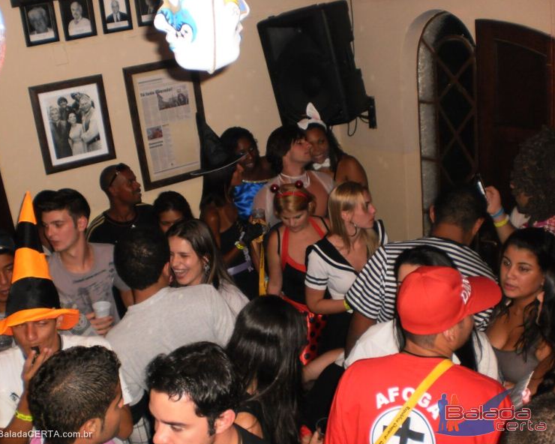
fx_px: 624
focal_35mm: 38
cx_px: 259
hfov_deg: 47.9
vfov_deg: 39.2
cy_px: 224
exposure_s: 1/30
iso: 250
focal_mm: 6.3
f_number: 3.1
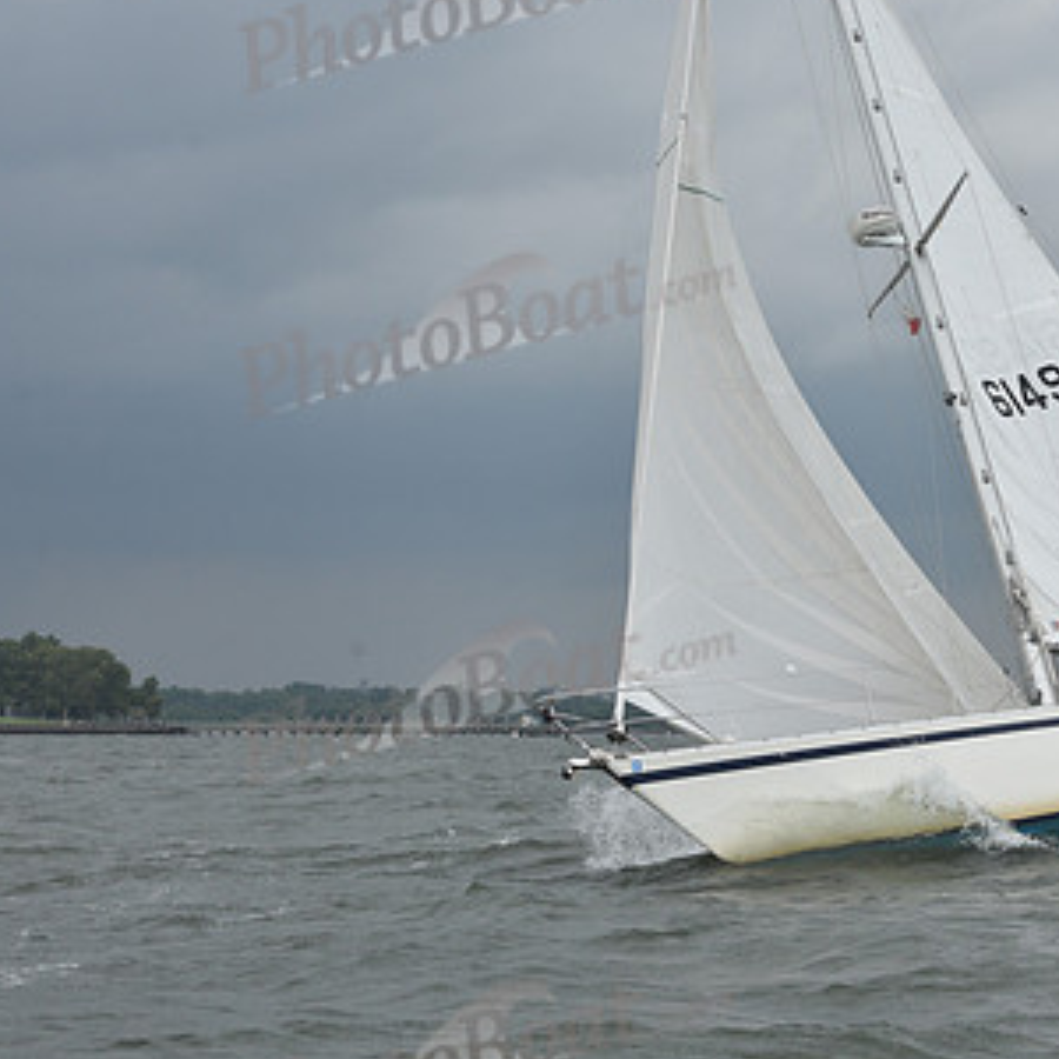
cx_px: 921
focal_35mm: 115
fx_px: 3980
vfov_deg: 15.2
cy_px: 461
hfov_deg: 15.0
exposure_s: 1/640
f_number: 10
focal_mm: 70
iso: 250
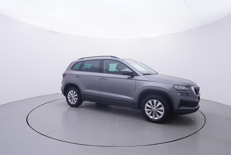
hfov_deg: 77.3
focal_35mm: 22
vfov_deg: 56.2
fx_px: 144
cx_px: 116
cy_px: 78
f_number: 5
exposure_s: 1/80
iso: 200
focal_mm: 15
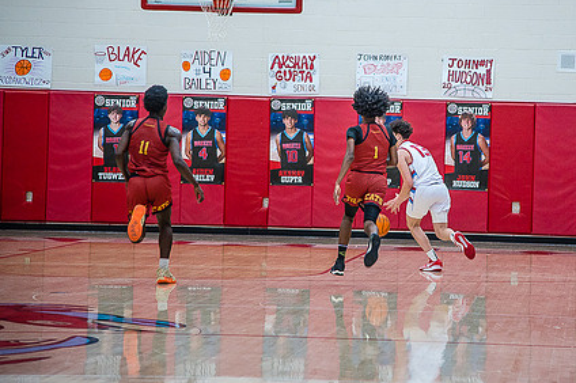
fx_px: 2622
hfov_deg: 12.5
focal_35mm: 164
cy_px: 137
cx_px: 372
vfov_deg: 8.4
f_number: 4
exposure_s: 1/320
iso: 2000
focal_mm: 120
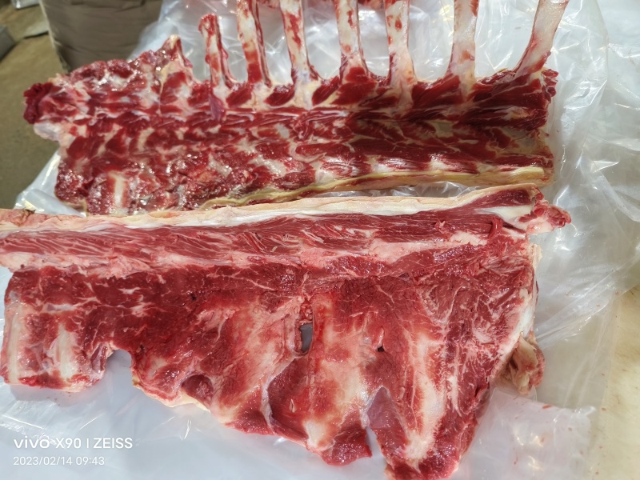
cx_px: 320
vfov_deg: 58.9
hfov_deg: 73.9
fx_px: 425
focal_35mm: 23
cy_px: 240
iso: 1105
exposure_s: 1/50
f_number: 1.75
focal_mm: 5.5
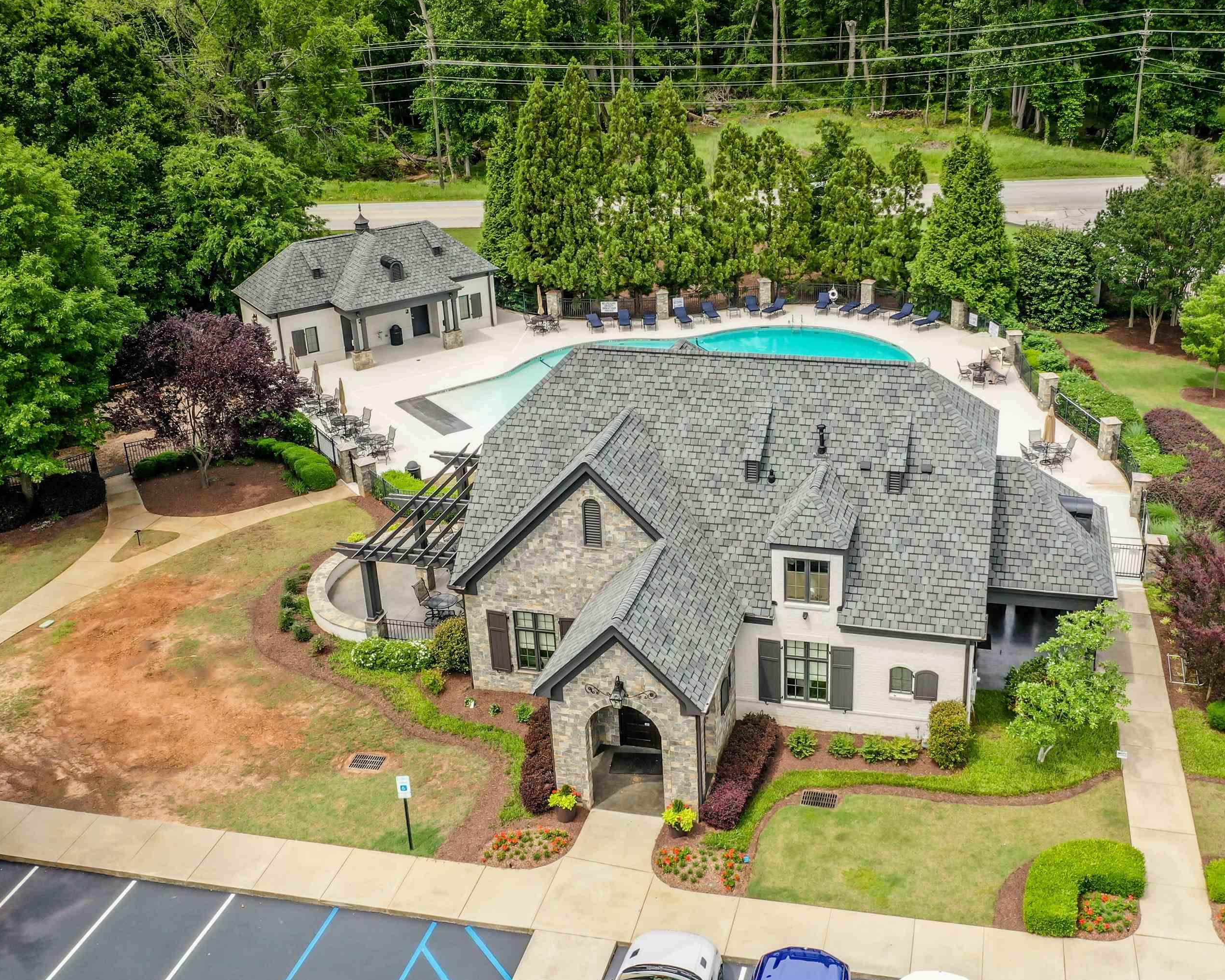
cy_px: 493
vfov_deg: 45.8
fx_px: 1160
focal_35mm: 32
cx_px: 535
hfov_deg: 55.5
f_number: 5
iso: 100
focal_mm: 10.26
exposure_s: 1/240
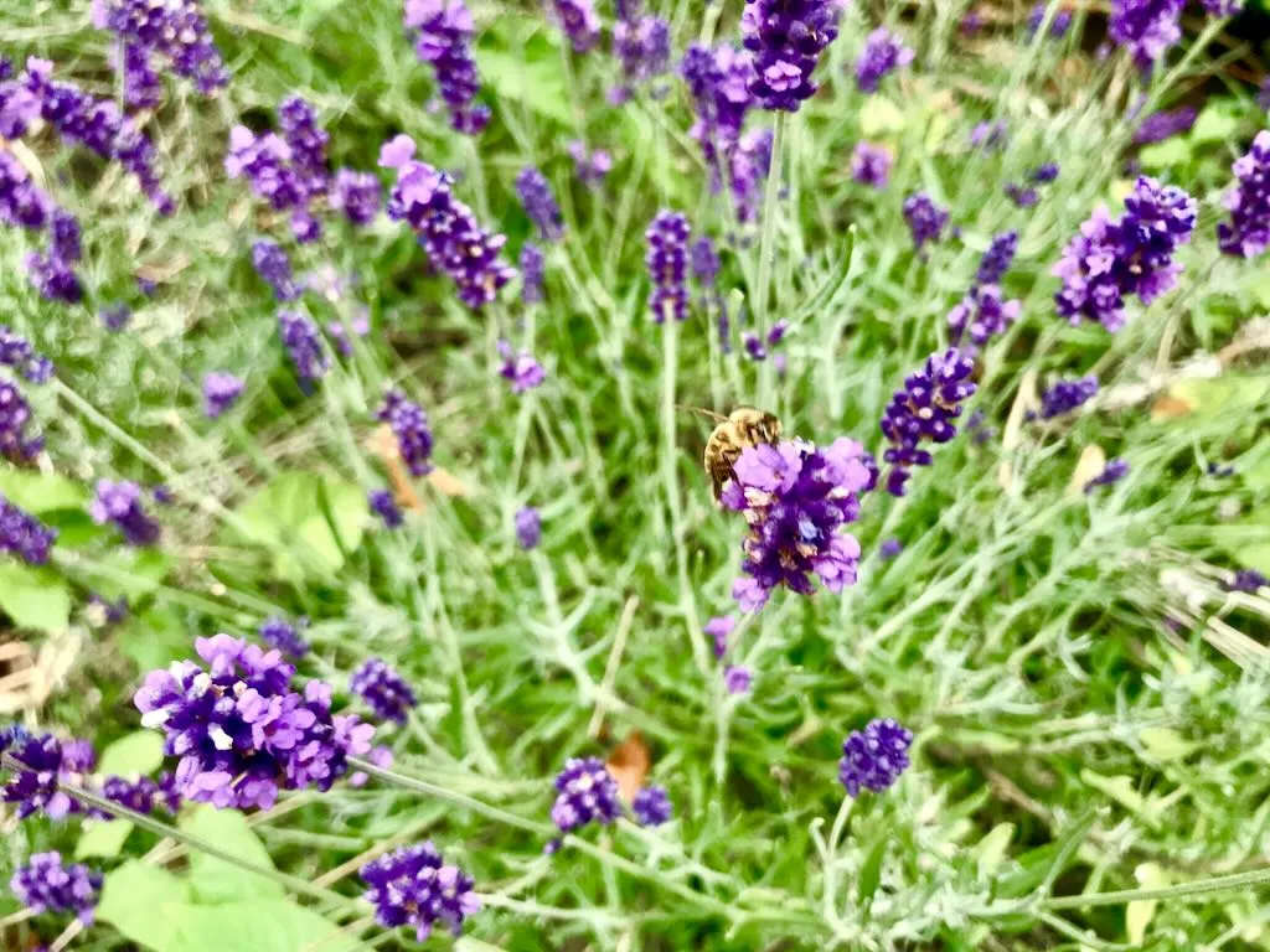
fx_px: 1027
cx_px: 635
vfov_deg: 49.7
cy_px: 476
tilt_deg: -57.9
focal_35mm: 28
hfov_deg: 63.4
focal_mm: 3.99
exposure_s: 1/100
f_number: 1.8
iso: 40
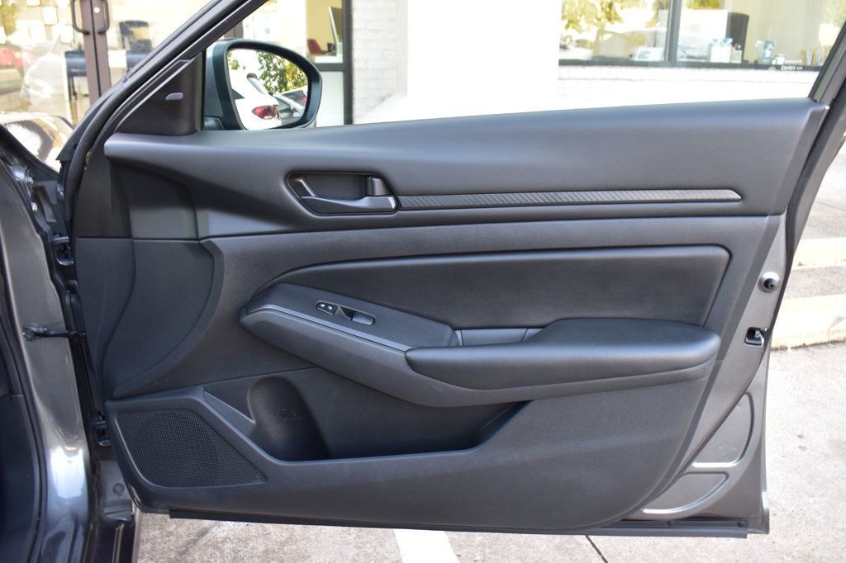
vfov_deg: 41.7
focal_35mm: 32
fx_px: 740
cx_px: 423
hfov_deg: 59.5
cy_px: 282
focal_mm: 21
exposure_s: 1/25
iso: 400
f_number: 7.1
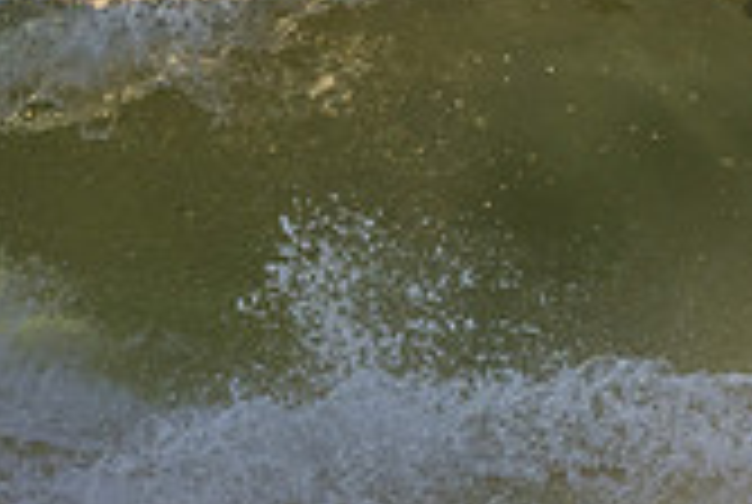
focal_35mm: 1977
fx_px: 41370
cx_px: 1189
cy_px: -92
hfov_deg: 1.0
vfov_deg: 0.7
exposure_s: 1/1000
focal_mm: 380
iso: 400
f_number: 5.6
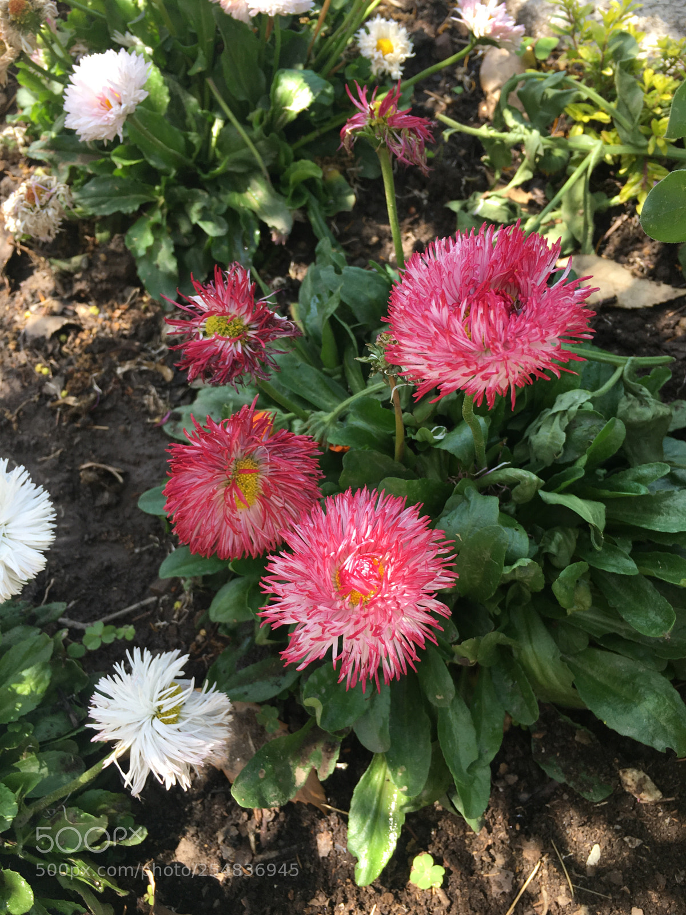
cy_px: 458
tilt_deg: -66.4
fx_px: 766
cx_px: 343
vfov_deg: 61.7
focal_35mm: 29
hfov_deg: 48.2
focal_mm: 4.15
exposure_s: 1/182
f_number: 2.2
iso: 25
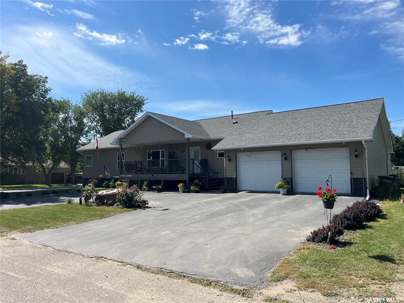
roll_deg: -0.3
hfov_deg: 67.3
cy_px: 152
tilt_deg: +6.8
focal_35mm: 26
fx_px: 303
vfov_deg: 53.1
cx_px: 202
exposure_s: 1/4310
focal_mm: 5.1
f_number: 1.6
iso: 50
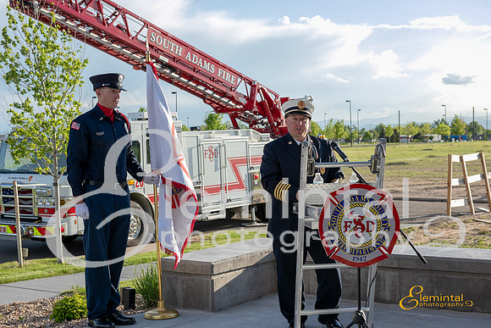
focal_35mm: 56
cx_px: 246
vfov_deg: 24.2
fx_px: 764
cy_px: 164
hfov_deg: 35.6
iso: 320
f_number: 6.3
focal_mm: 56
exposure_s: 1/640
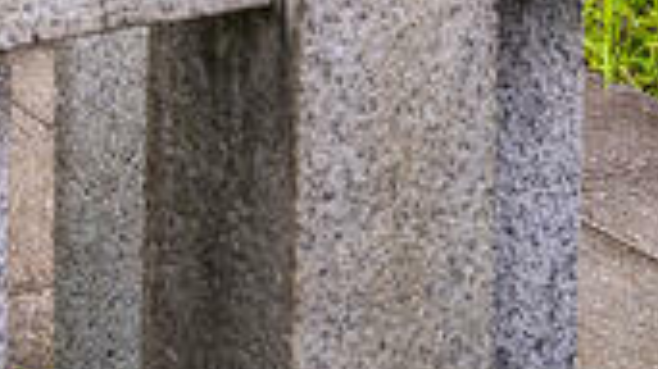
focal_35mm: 132
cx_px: -100
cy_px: -757
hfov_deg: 15.7
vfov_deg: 7.9
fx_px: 2302
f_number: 8
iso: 200
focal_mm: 36
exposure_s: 1/60
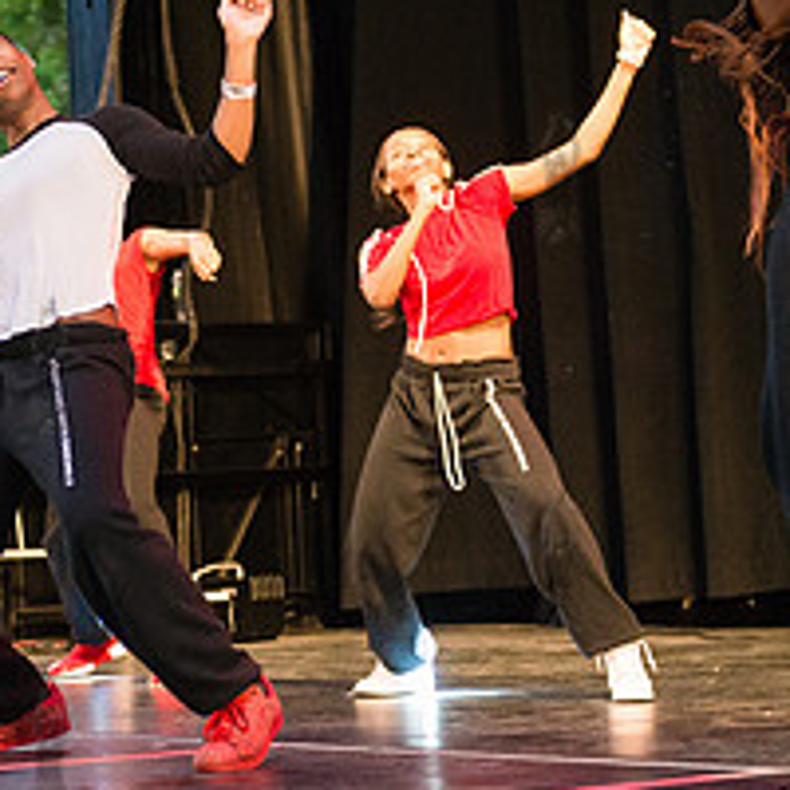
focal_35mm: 128
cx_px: 47
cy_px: 365
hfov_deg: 13.5
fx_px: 3305
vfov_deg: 13.6
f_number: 2.8
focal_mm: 52
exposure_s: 1/1250
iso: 4000
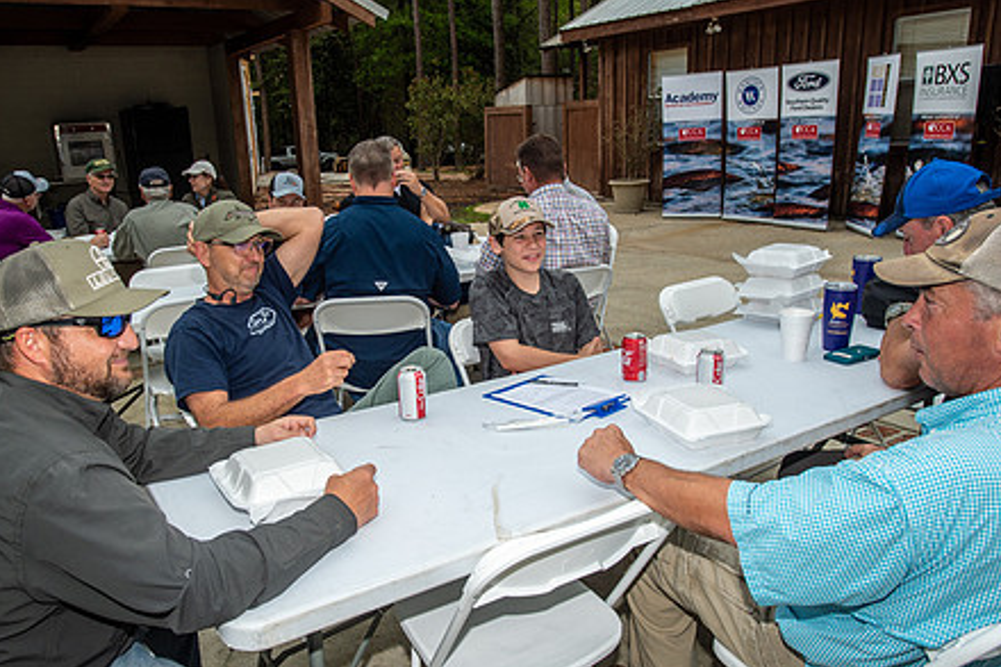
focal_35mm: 29
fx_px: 806
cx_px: 450
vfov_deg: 44.9
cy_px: 344
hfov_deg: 63.5
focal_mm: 22
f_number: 5.6
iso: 400
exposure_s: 1/1250
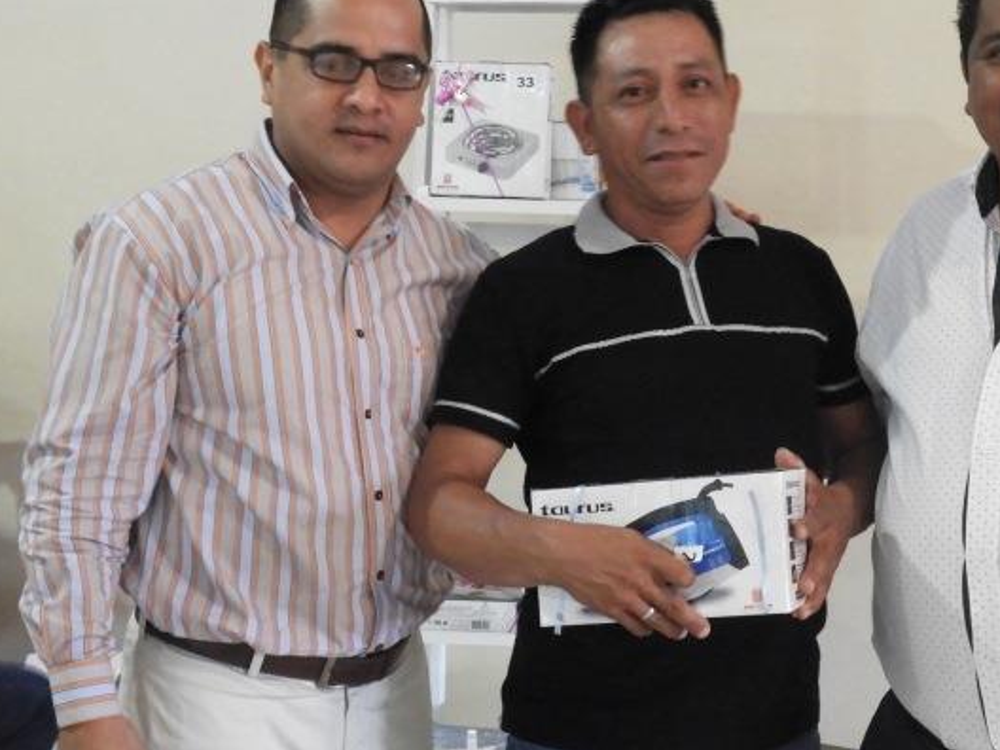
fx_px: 1849
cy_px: 449
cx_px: 623
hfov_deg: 30.1
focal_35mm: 64
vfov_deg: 22.9
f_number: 3.6
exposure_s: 1/8
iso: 640
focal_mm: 5.9
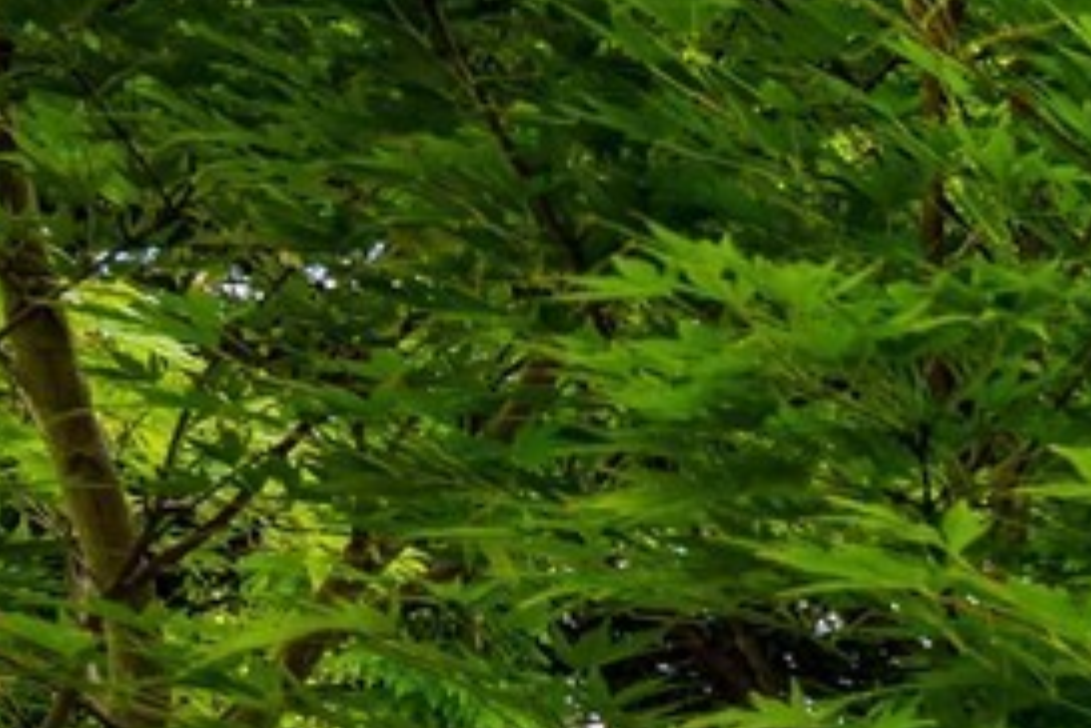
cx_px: 3299
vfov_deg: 13.3
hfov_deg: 11.4
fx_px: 2636
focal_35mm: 87
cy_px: 1510
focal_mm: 14
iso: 320
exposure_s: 1/60
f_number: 5
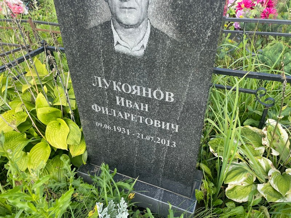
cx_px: 146
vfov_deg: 53.1
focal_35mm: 26
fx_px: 219
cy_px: 109
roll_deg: +0.0
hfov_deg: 67.3
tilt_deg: -39.4
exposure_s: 1/596
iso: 32
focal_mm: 4.2
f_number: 1.6
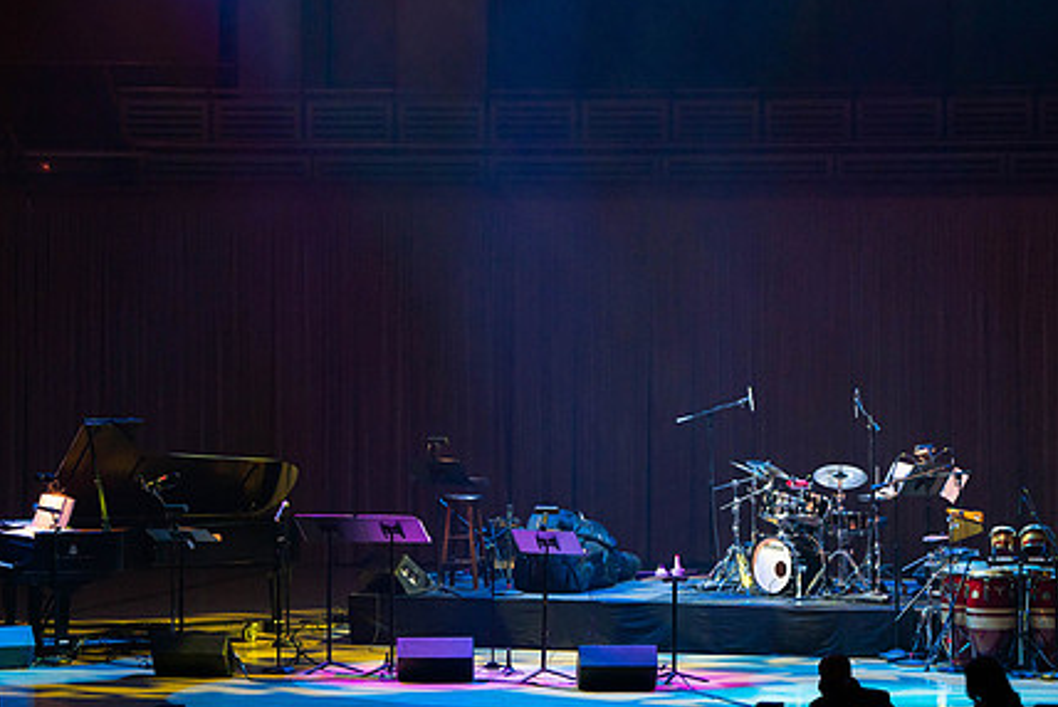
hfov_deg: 14.9
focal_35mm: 138
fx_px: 4058
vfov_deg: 10.0
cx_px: 536
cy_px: 315
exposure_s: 1/100
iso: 2500
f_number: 5.6
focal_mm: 100
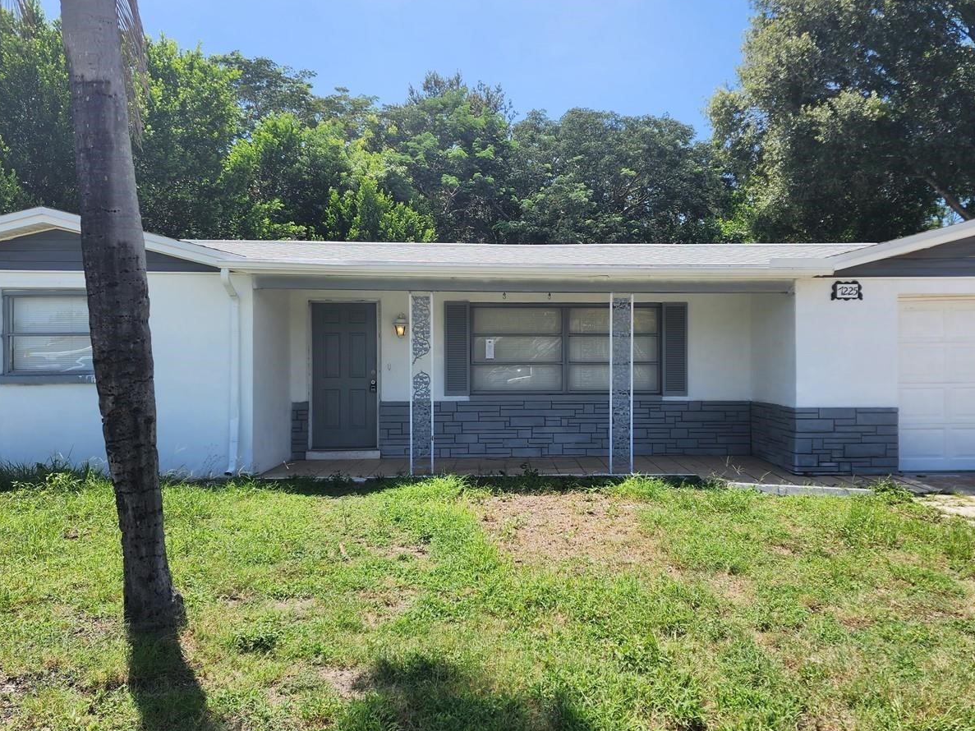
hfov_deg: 58.2
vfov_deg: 45.4
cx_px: 536
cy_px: 351
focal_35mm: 31
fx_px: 873
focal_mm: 6.4
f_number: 1.8
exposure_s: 1/816
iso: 12
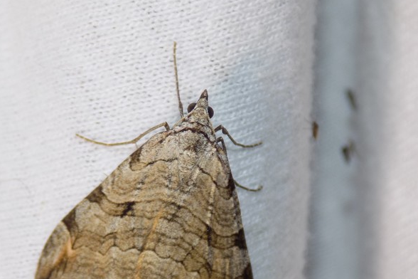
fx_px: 2067
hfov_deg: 11.5
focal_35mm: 178
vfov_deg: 7.7
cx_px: 129
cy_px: 189
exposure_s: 1/30
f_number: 4.8
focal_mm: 20.9
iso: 100
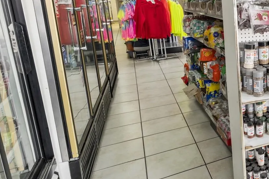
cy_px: 51
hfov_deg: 38.6
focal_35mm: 37
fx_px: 276
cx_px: 322
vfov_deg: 35.3
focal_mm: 10
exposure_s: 1/25
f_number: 2.8
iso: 125
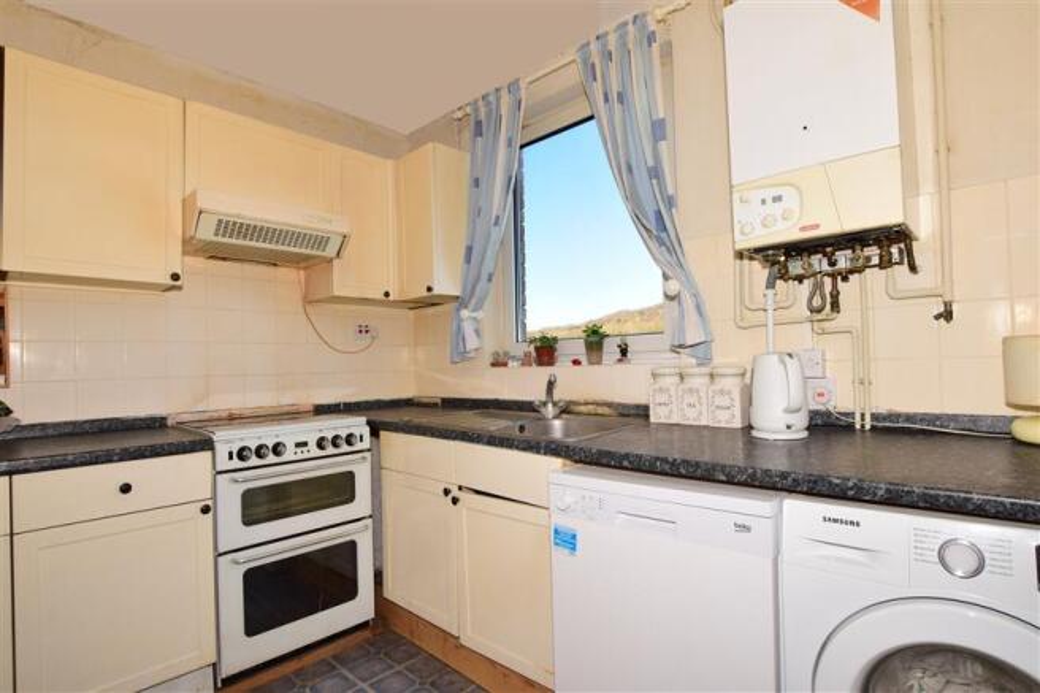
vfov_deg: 69.6
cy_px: 346
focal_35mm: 17
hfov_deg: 92.5
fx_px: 498
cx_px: 520
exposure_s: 1/200
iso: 400
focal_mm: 11.5
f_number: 10
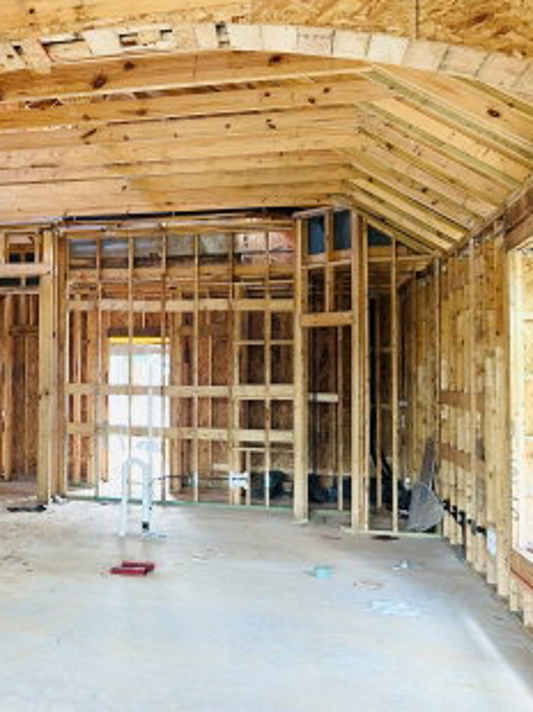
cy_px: 340
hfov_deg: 31.5
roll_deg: -0.5
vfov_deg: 43.9
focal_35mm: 43
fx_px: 884
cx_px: 23
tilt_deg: +2.6
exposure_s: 1/60
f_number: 1.5
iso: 160
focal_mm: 5.7
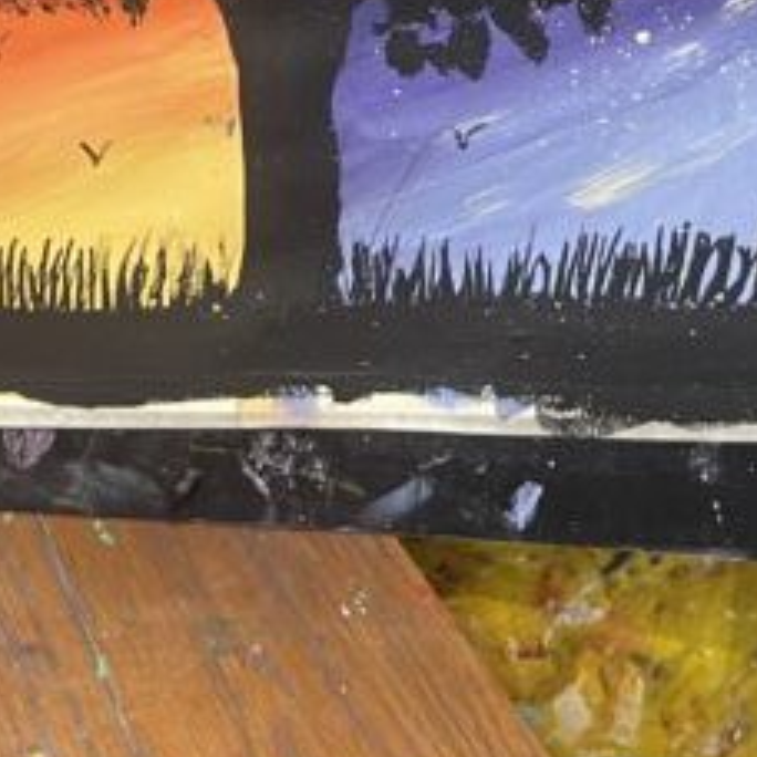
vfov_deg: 14.7
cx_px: 372
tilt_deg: -11.4
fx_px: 2499
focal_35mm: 101
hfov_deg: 17.2
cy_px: -674
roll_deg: -1.1
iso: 80
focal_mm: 5.1
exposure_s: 1/50
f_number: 1.6
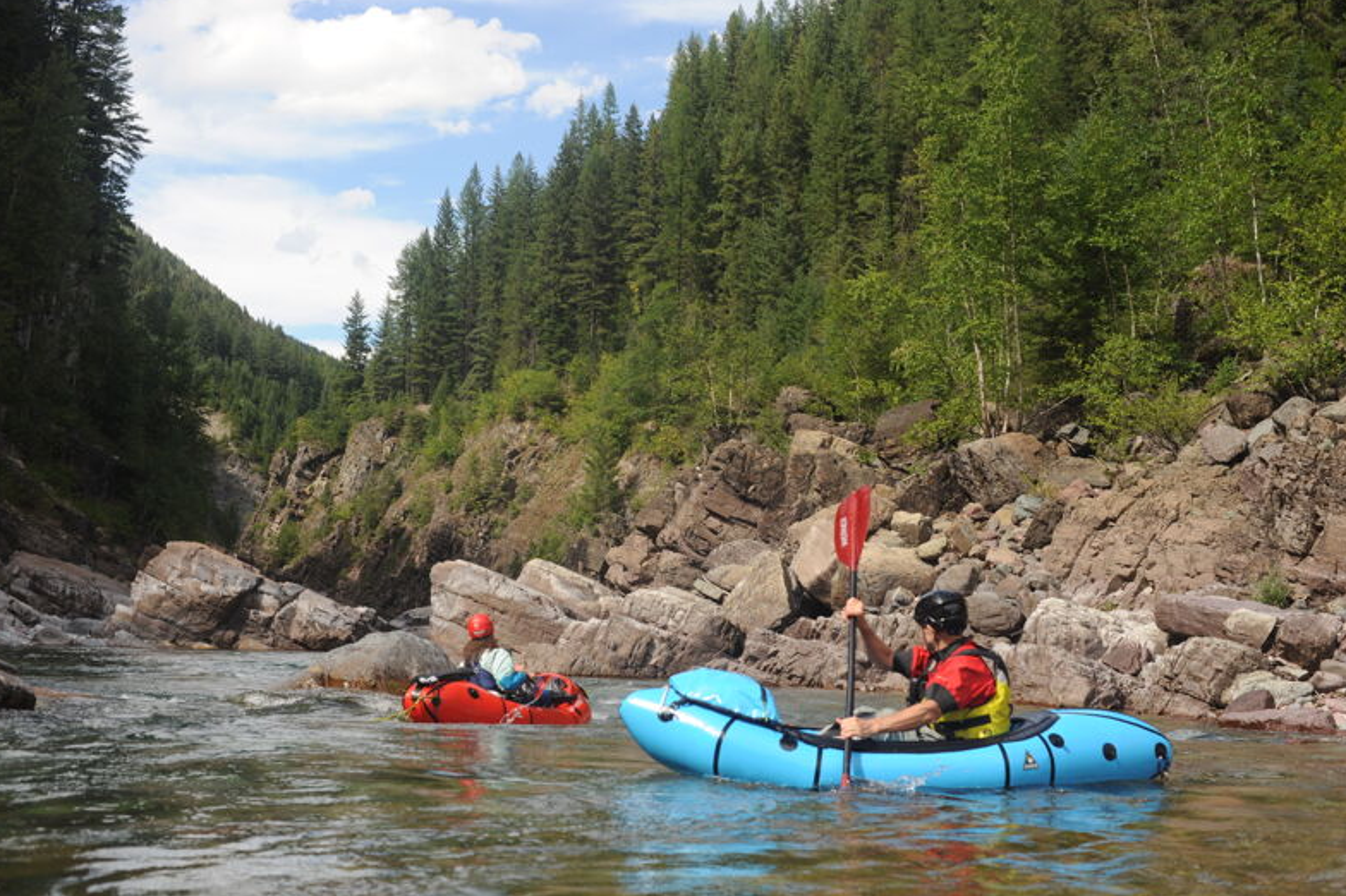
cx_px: 666
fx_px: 1906
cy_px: 446
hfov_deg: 38.9
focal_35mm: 51
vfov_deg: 26.5
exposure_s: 1/500
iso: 250
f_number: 6.3
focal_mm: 50
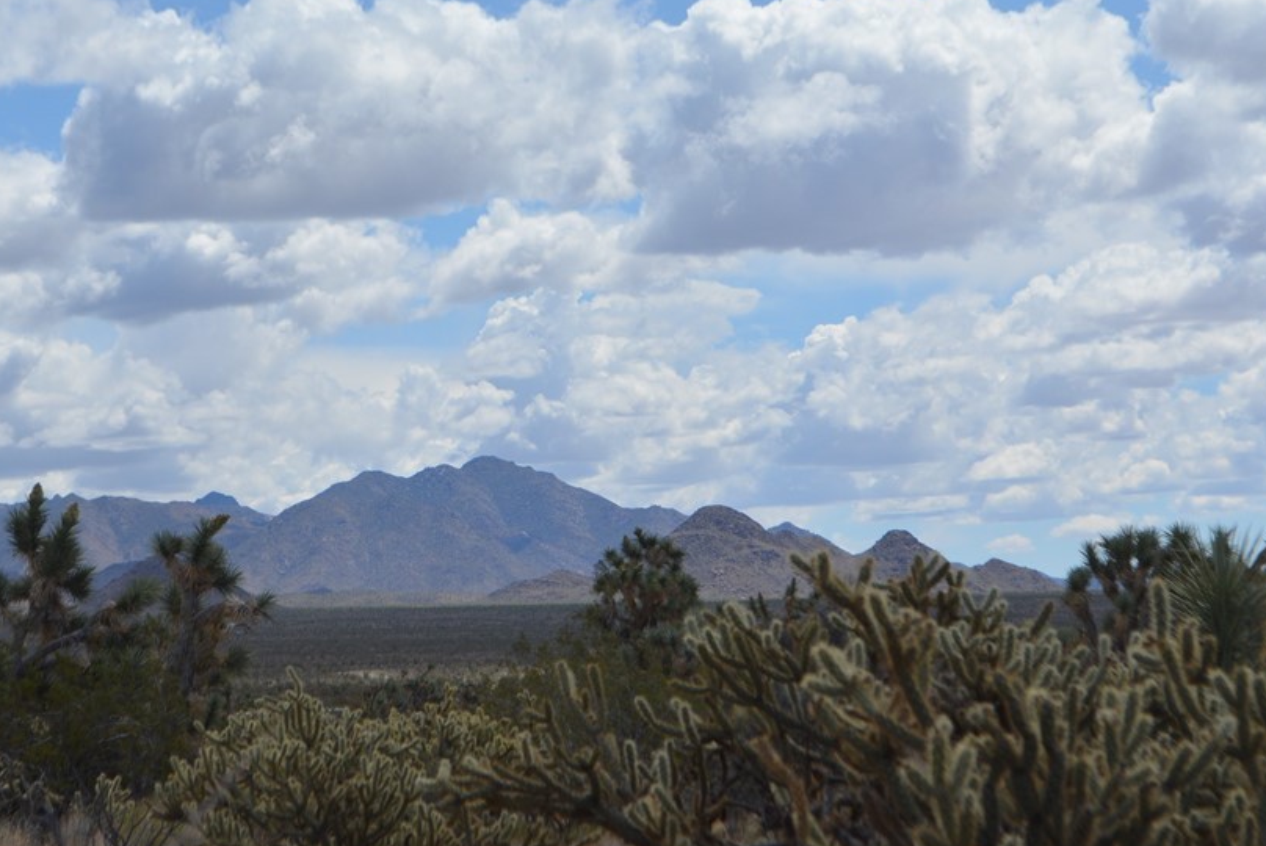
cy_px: 478
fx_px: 3895
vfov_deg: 12.4
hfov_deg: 18.5
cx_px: 608
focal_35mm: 111
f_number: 8
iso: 400
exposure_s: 1/2000
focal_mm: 55
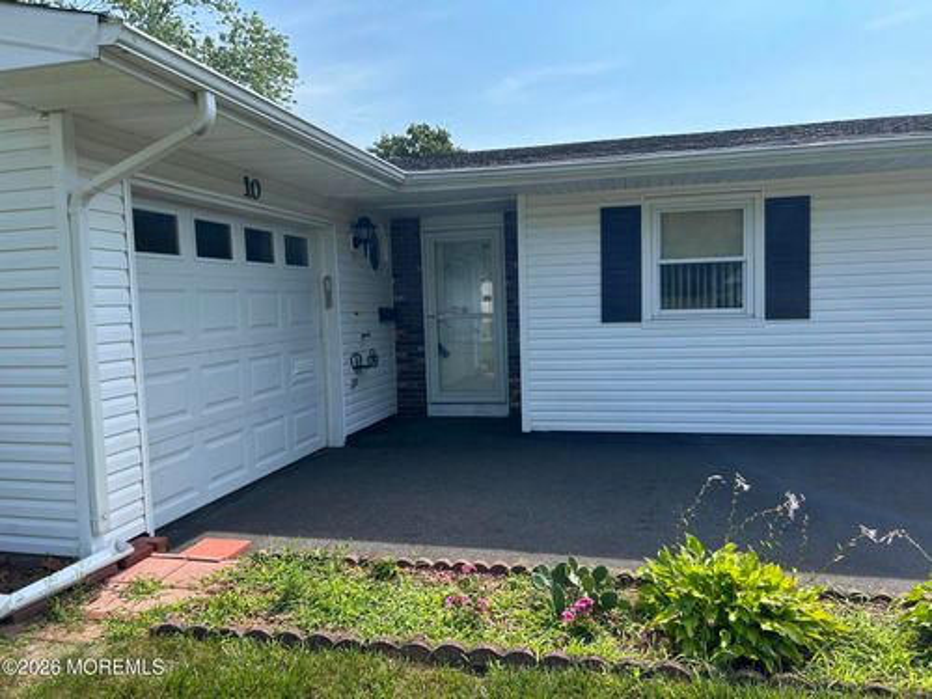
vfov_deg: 53.1
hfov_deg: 67.3
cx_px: 466
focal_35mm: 26
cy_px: 350
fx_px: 700
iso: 50
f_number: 1.5
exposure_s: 1/1575
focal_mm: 5.7
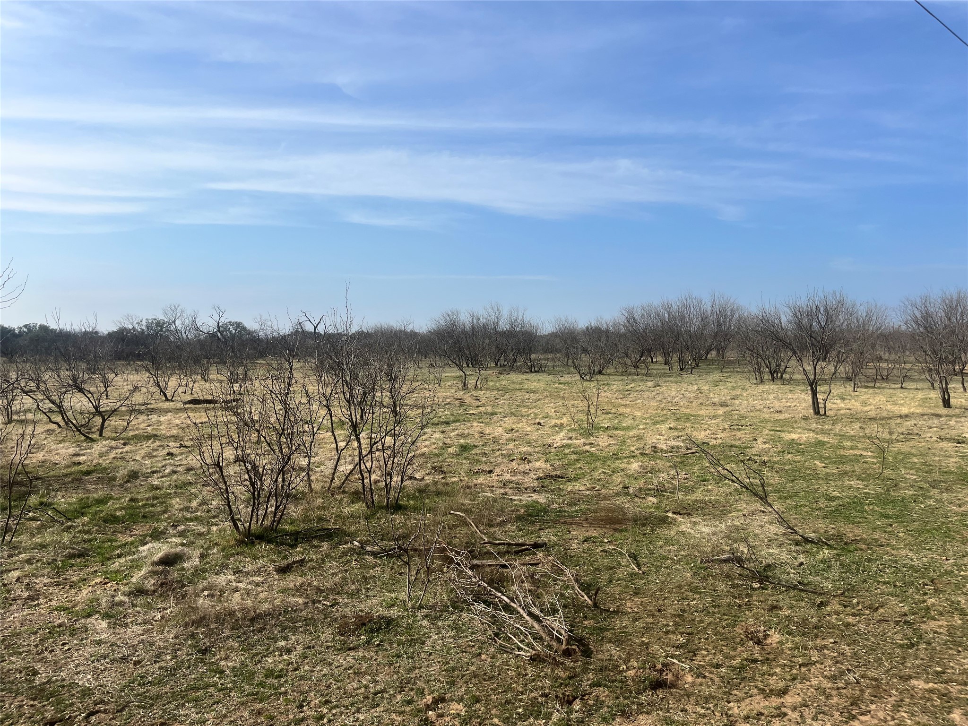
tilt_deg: -1.6
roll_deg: -0.3
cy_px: 363
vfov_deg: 53.1
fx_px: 727
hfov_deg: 67.3
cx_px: 484
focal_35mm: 26
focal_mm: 5.1
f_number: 1.6
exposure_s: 1/4651
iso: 50
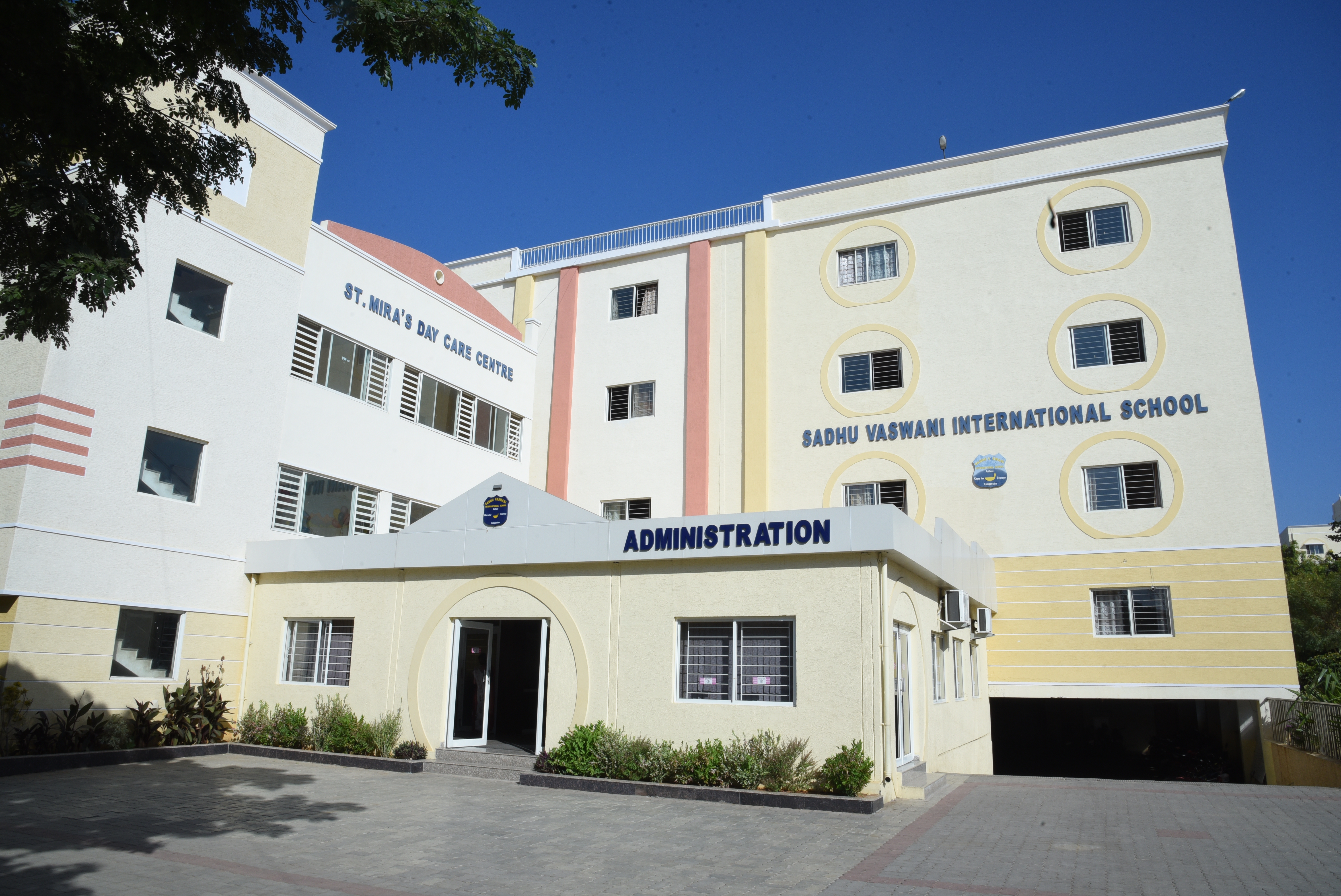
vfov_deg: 53.2
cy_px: 448
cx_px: 670
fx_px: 894
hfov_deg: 73.7
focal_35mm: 24
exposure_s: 1/200
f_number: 22
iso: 400
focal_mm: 24
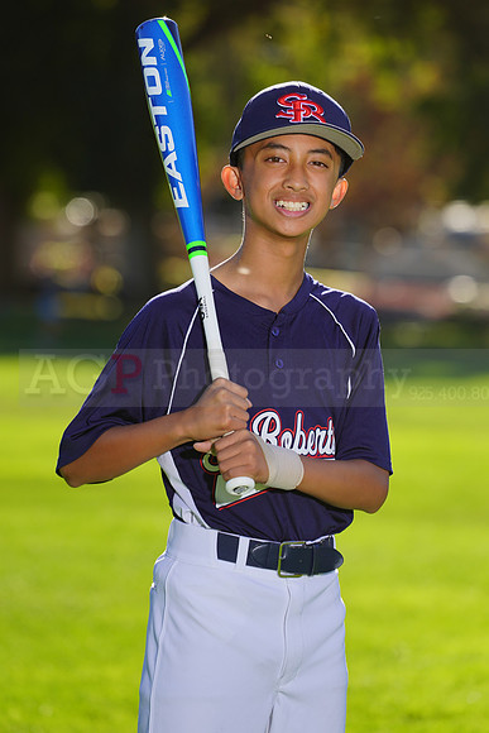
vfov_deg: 6.1
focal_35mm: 336
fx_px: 6841
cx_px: 244
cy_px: 366
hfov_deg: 4.1
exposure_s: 1/250
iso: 100
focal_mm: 336
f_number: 8
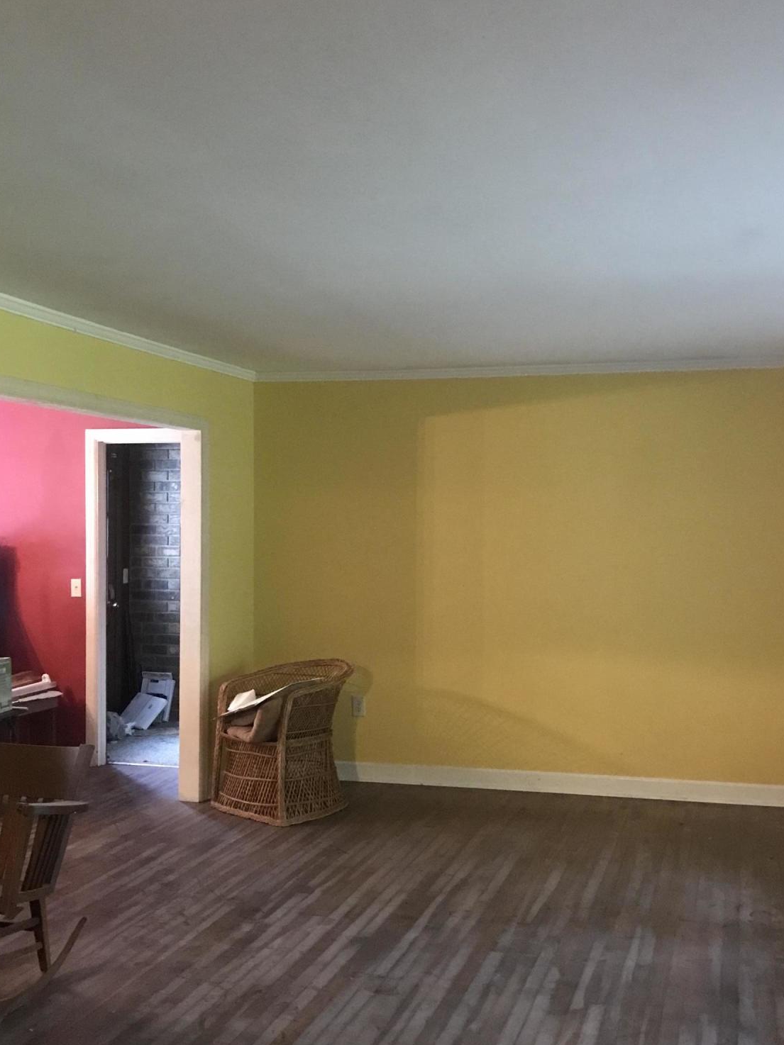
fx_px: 1148
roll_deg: +0.0
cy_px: 548
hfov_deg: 37.6
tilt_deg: +0.0
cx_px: 457
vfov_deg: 49.0
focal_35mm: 38
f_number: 1.8
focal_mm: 3.99
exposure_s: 1/4
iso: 100
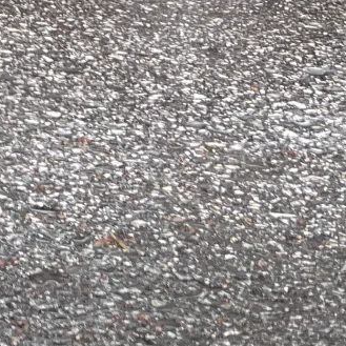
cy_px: -353
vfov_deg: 11.6
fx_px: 1515
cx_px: -326
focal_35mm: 134
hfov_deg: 11.8
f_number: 1.5
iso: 40
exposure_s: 1/139
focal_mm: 5.7
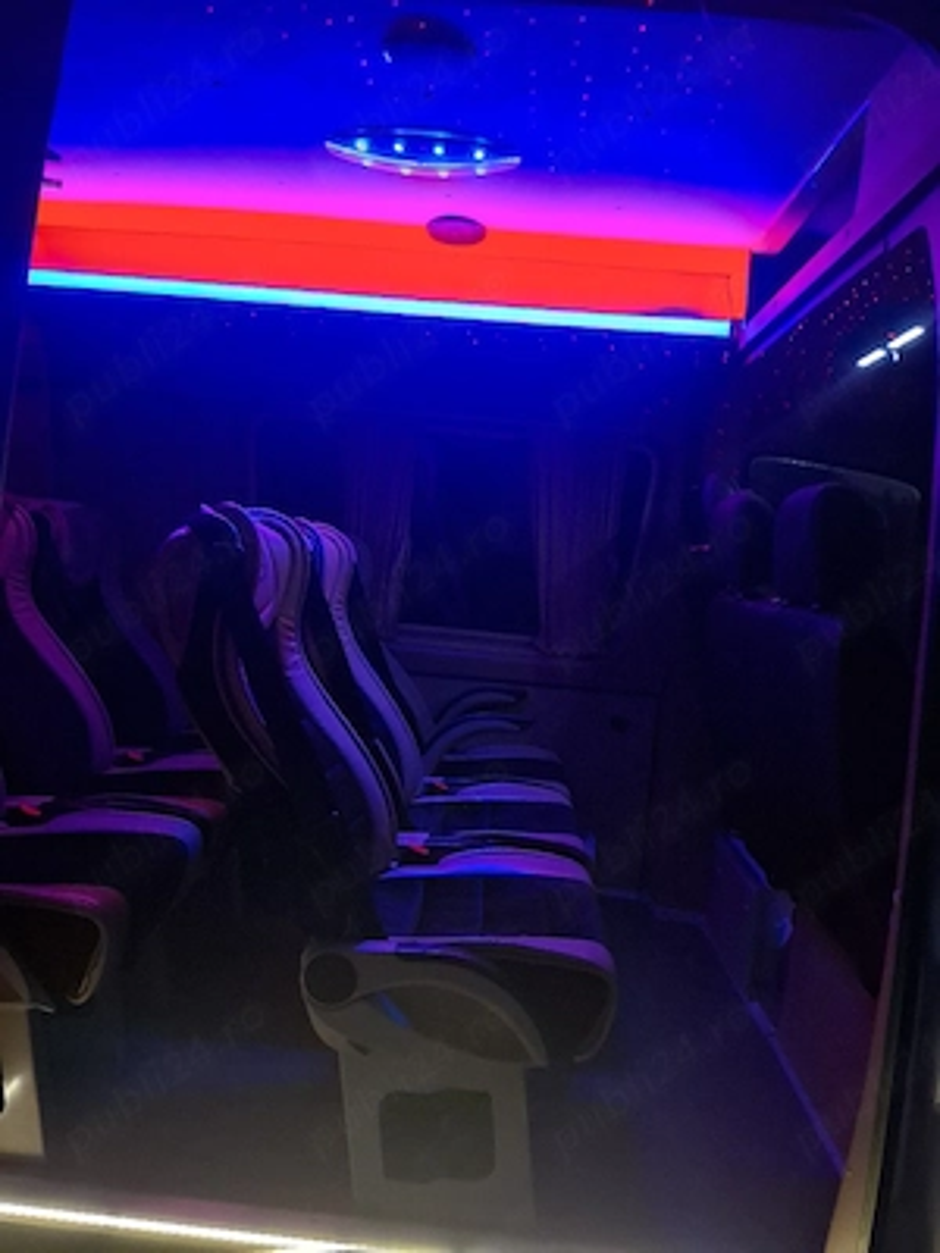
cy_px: 626
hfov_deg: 58.9
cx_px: 470
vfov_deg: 73.9
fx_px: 833
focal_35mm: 23
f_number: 1.8
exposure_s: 1/20
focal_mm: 5.54
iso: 1250
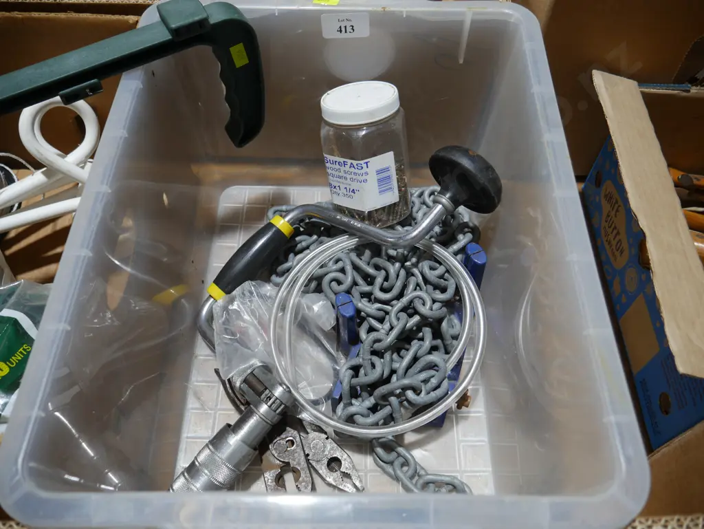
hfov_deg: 63.4
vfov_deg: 49.8
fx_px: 570
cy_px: 264
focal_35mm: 28
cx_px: 352
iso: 200
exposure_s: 1/60
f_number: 3.5
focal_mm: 14
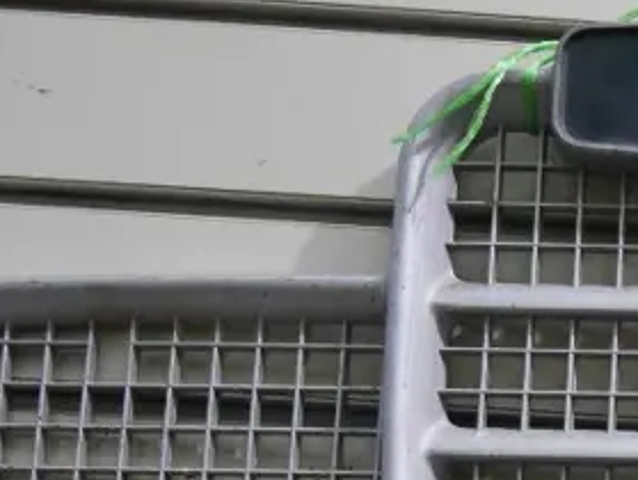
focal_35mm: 88
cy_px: 641
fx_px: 1624
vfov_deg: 15.9
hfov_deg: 19.5
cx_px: 947
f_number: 4
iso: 3200
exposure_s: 1/125
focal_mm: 12
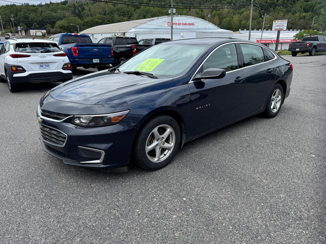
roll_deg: +0.7
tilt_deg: -20.6
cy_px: 122
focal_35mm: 24
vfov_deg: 56.8
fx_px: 226
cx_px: 163
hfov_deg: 71.6
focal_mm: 6.76
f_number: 1.78
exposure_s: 1/1456
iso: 80
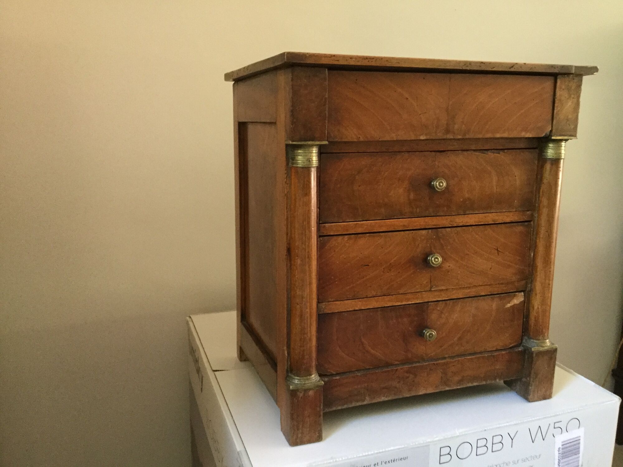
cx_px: 312
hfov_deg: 58.4
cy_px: 234
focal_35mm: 31
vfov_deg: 45.4
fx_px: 558
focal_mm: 3.3
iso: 200
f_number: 2.4
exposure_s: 1/20
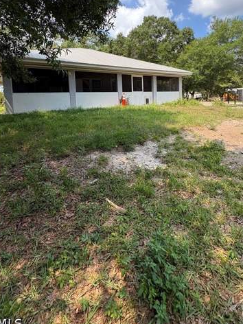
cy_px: 114
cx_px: 133
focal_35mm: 19
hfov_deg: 68.5
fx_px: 178
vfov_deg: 82.4
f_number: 2.2
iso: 64
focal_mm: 2.22
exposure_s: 1/727
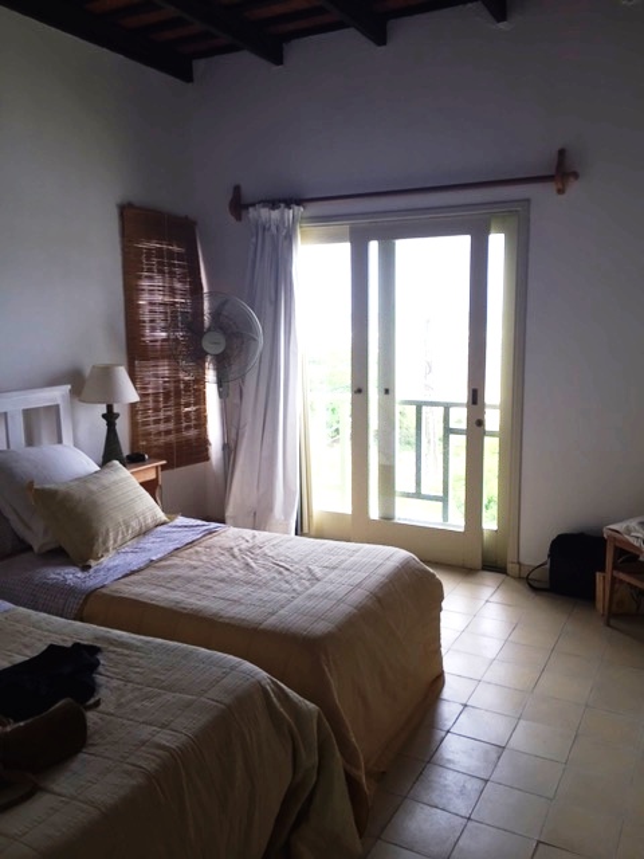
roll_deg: +0.0
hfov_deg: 48.2
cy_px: 430
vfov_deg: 61.7
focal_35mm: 29
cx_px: 322
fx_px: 719
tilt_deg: -10.2
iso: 32
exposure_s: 1/129
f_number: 2.2
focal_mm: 4.15
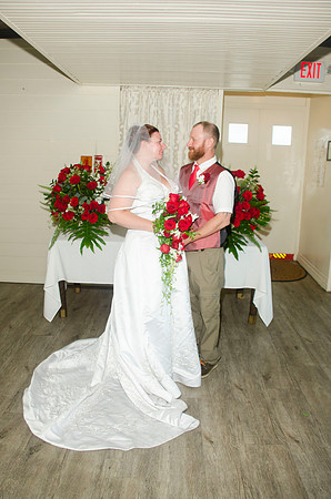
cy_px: 250
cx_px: 166
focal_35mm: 27
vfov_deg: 67.5
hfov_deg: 47.7
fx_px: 374
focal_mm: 18
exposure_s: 1/250
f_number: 5.6
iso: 400
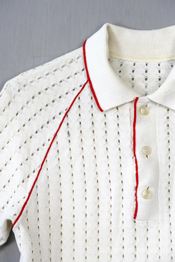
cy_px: 131
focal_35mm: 136
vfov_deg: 15.0
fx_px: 995
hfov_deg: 10.0
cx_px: 88
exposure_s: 1/40
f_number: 8
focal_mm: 91
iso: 320
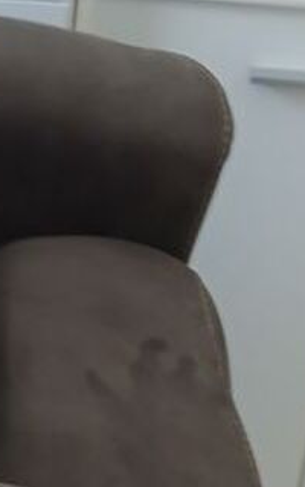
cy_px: 283
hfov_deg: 10.1
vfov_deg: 18.1
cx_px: -406
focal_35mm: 115
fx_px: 1526
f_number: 1.8
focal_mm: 3.98
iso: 250
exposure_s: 1/25
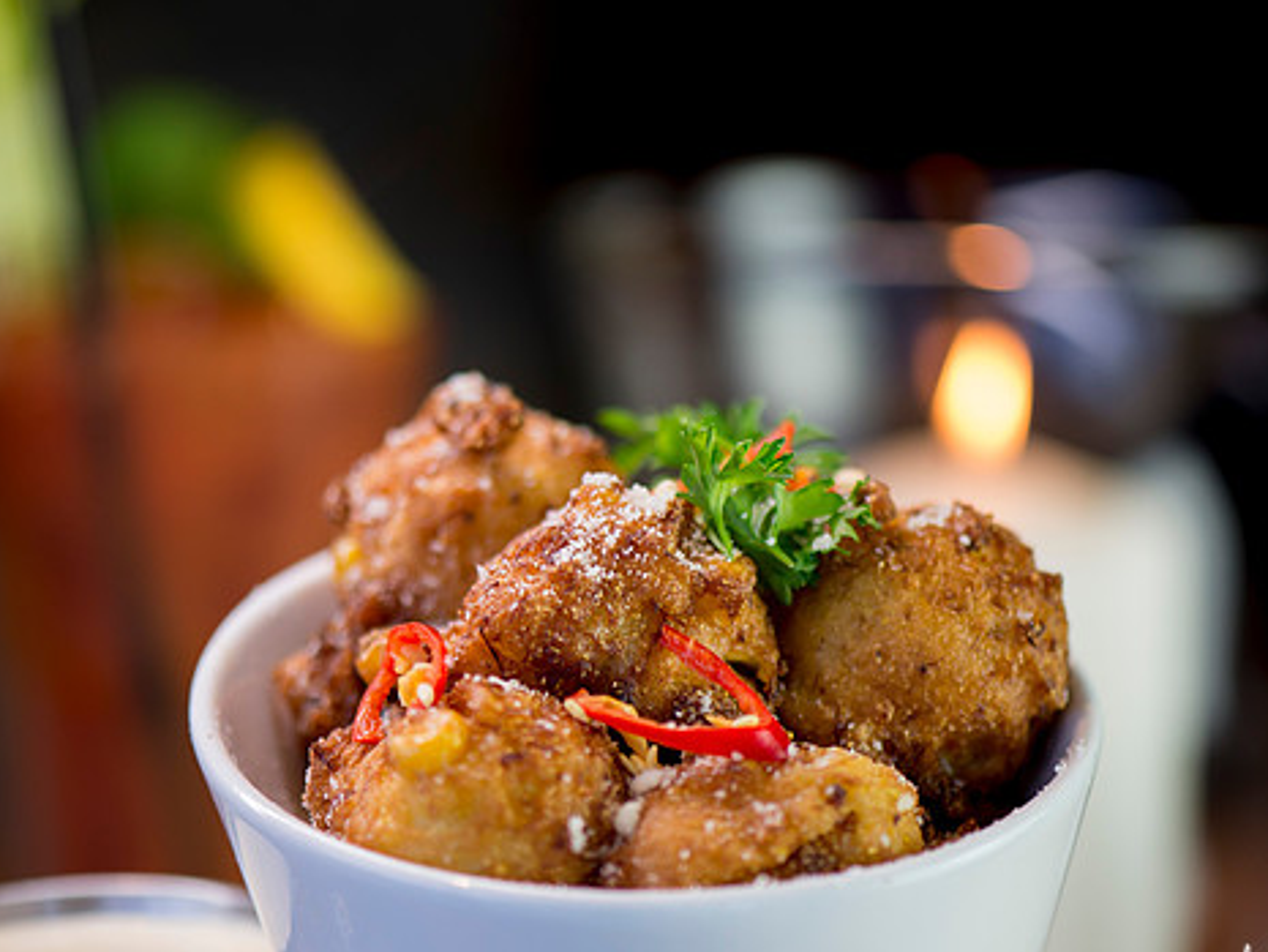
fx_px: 5093
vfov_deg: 10.7
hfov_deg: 14.2
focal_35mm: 139
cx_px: 631
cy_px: 568
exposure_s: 1/320
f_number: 3
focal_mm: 105
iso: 500
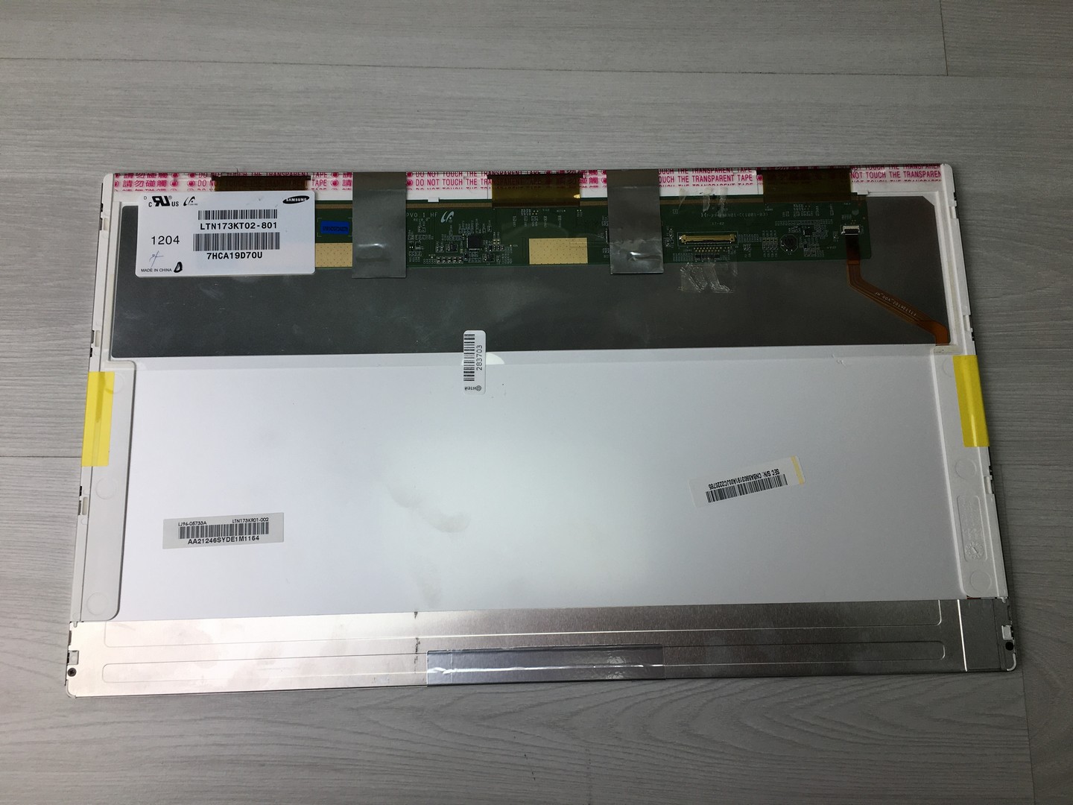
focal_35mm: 29
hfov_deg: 61.7
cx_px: 536
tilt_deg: -78.2
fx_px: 899
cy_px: 402
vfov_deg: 48.2
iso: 25
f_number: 2.2
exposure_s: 1/175
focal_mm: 4.15
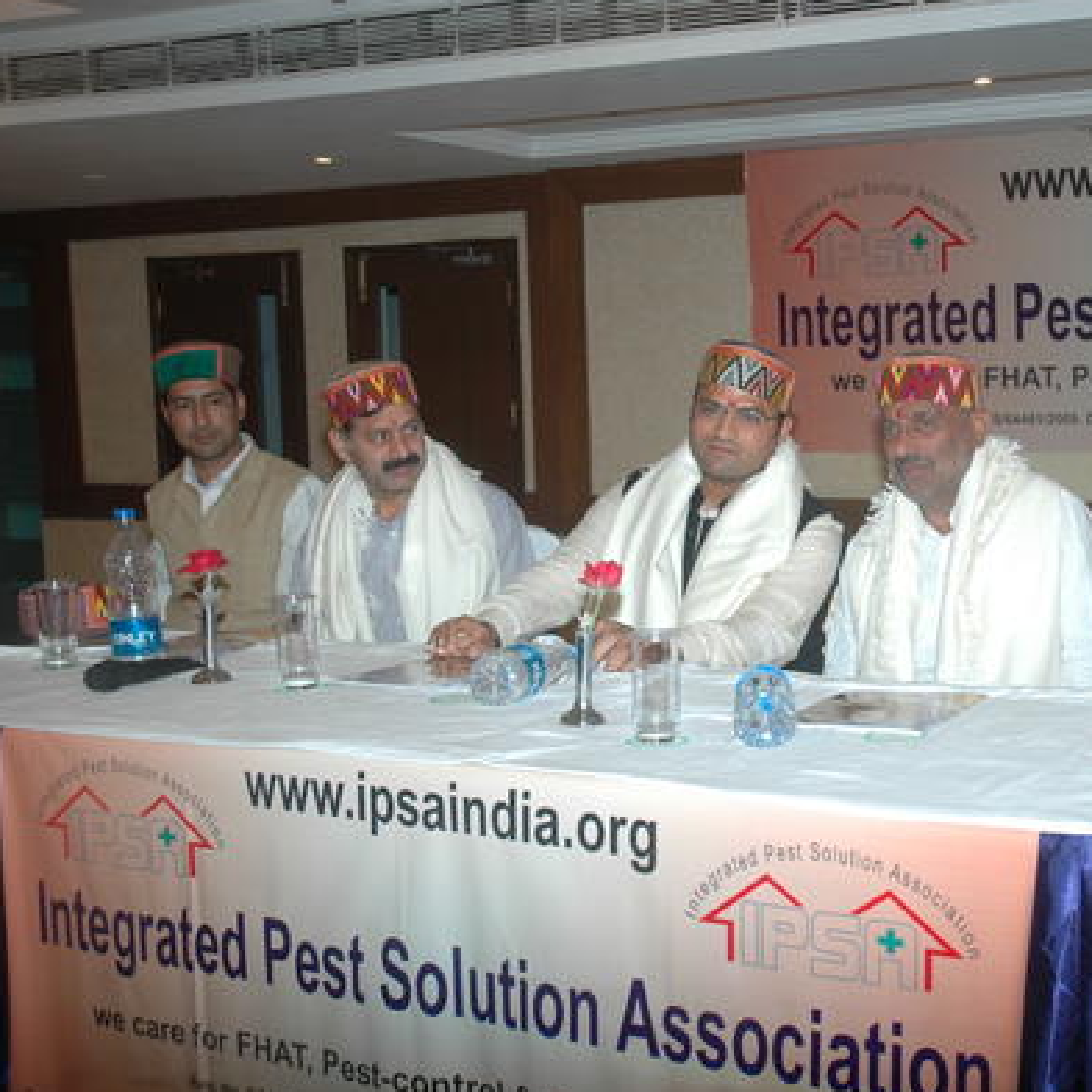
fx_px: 1736
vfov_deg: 34.9
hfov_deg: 34.3
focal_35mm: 49
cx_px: 806
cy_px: 549
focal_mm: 25
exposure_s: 1/60
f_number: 4.5
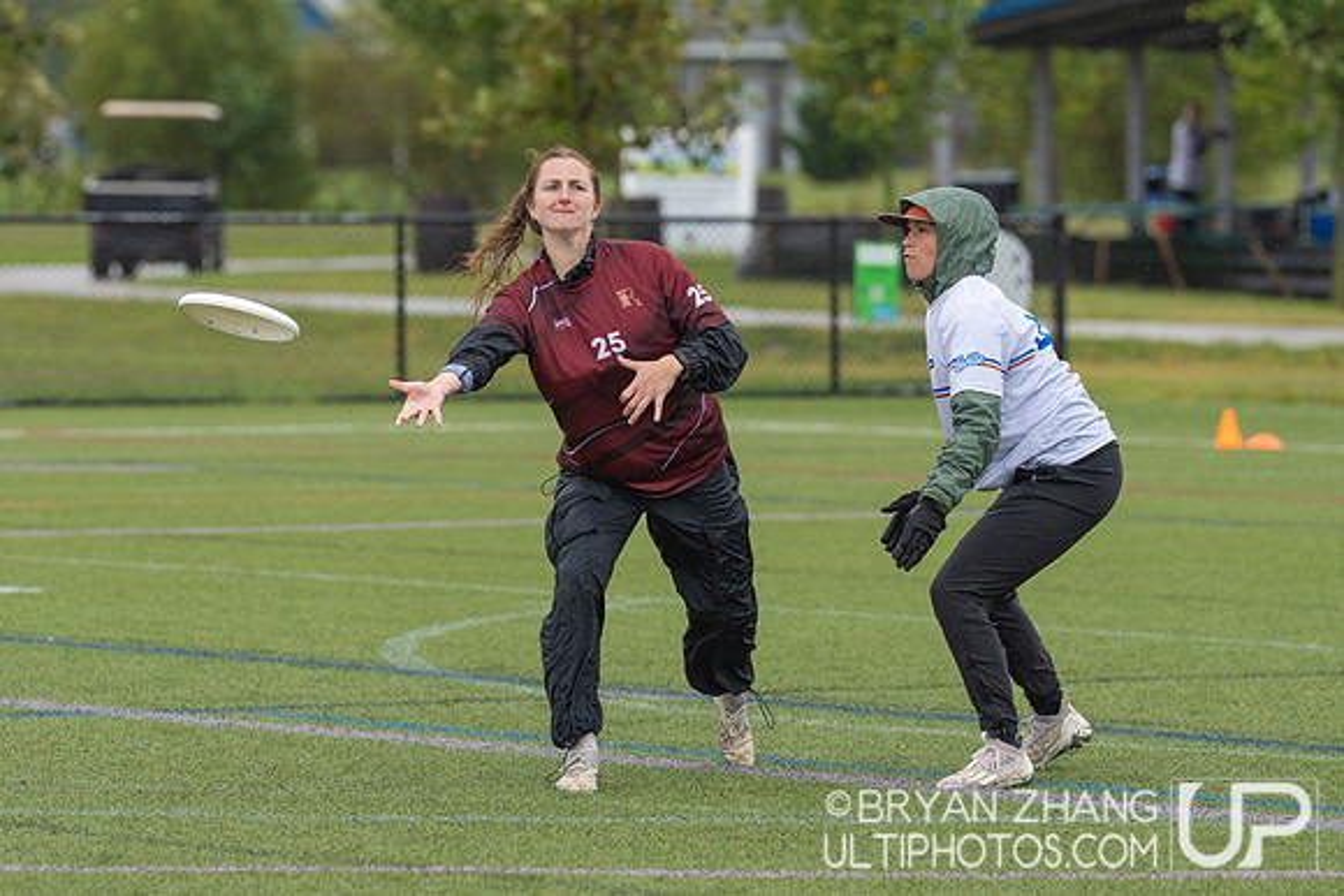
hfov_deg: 7.3
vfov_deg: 4.9
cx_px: 578
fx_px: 10507
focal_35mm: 281
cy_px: 482
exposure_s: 1/1600
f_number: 4
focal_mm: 191
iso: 800
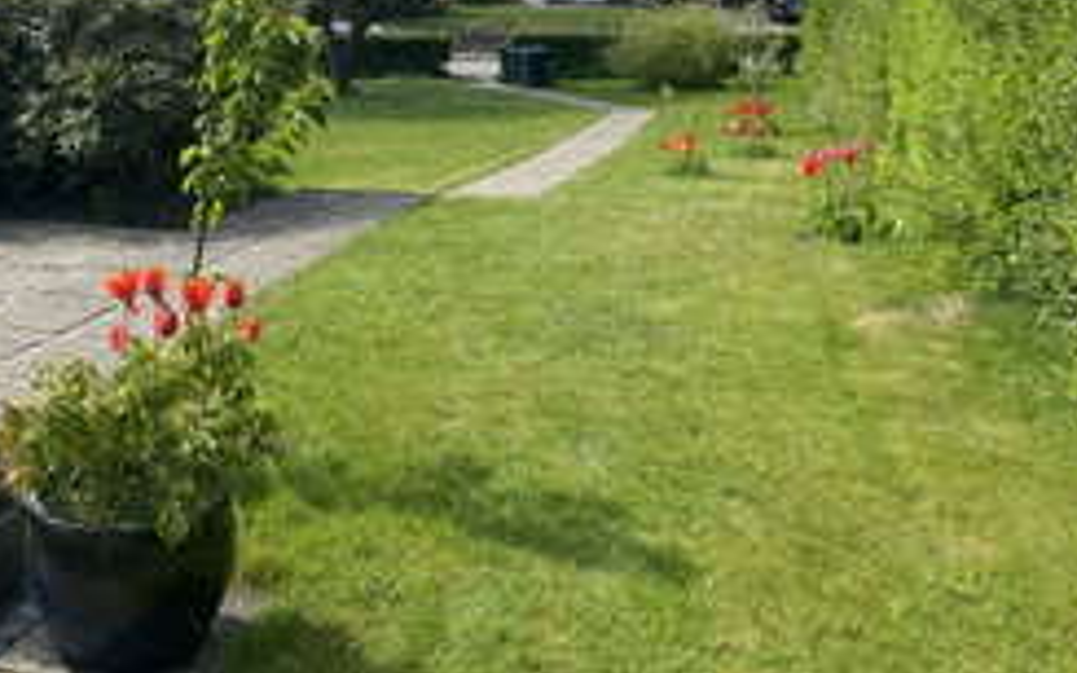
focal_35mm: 42
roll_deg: +1.4
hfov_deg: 46.3
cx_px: 341
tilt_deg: -6.2
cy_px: 97
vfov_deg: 29.5
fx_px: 1232
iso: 32
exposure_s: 1/2410
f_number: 1.8
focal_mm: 4.25
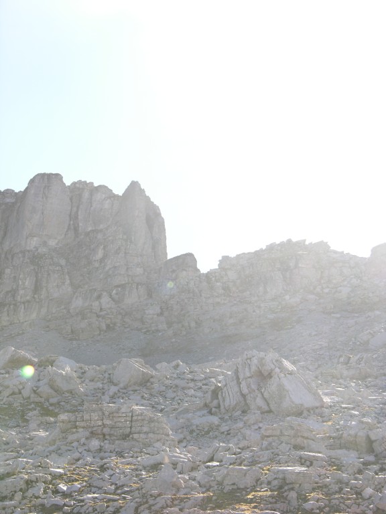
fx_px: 1383
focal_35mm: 93
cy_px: 257
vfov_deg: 21.1
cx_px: 193
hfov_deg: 15.9
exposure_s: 1/147
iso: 50
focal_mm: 23.7
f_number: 4
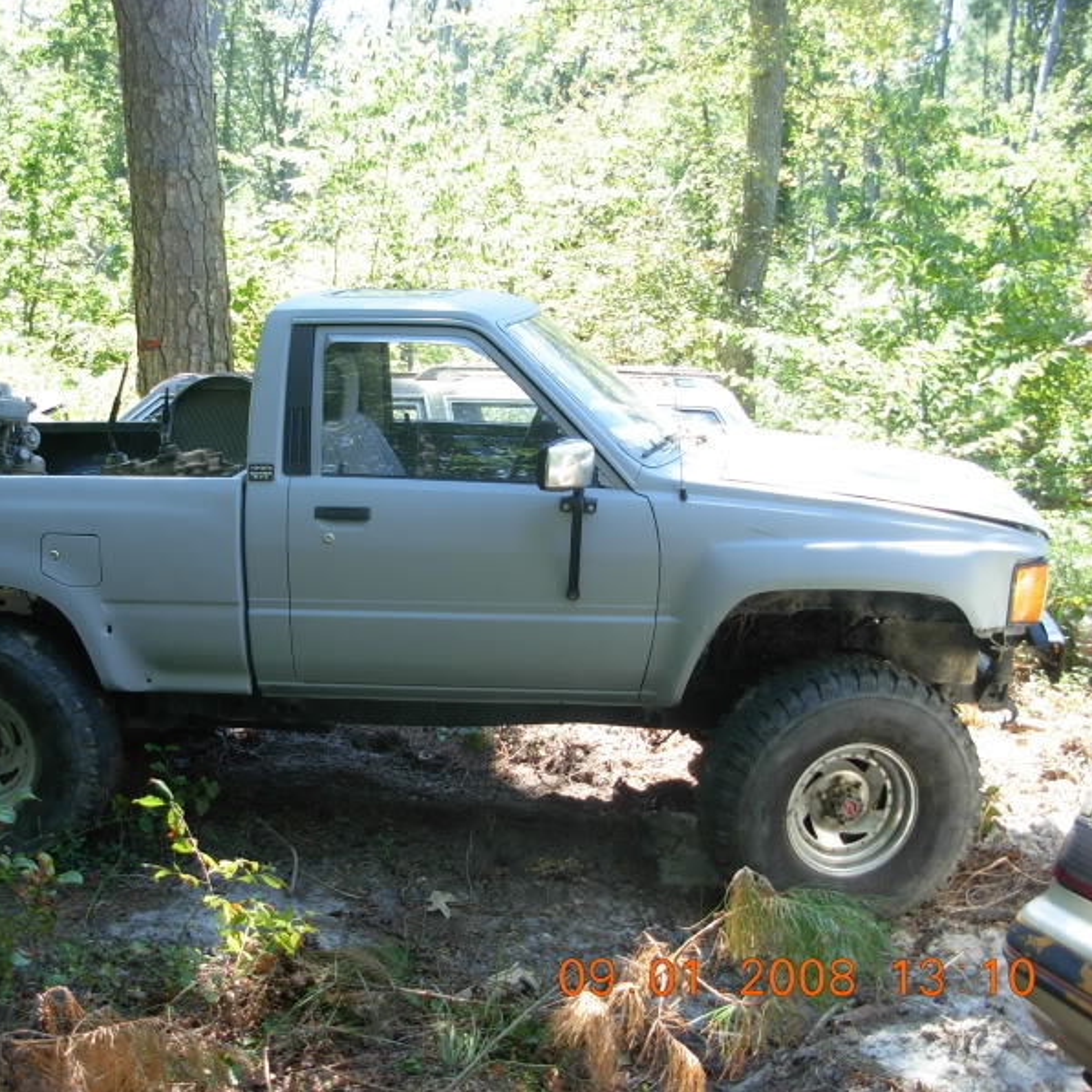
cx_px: 364
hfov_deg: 37.2
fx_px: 1606
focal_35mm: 45
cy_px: 545
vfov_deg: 37.6
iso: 79
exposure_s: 1/83
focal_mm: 6.3
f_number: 2.9
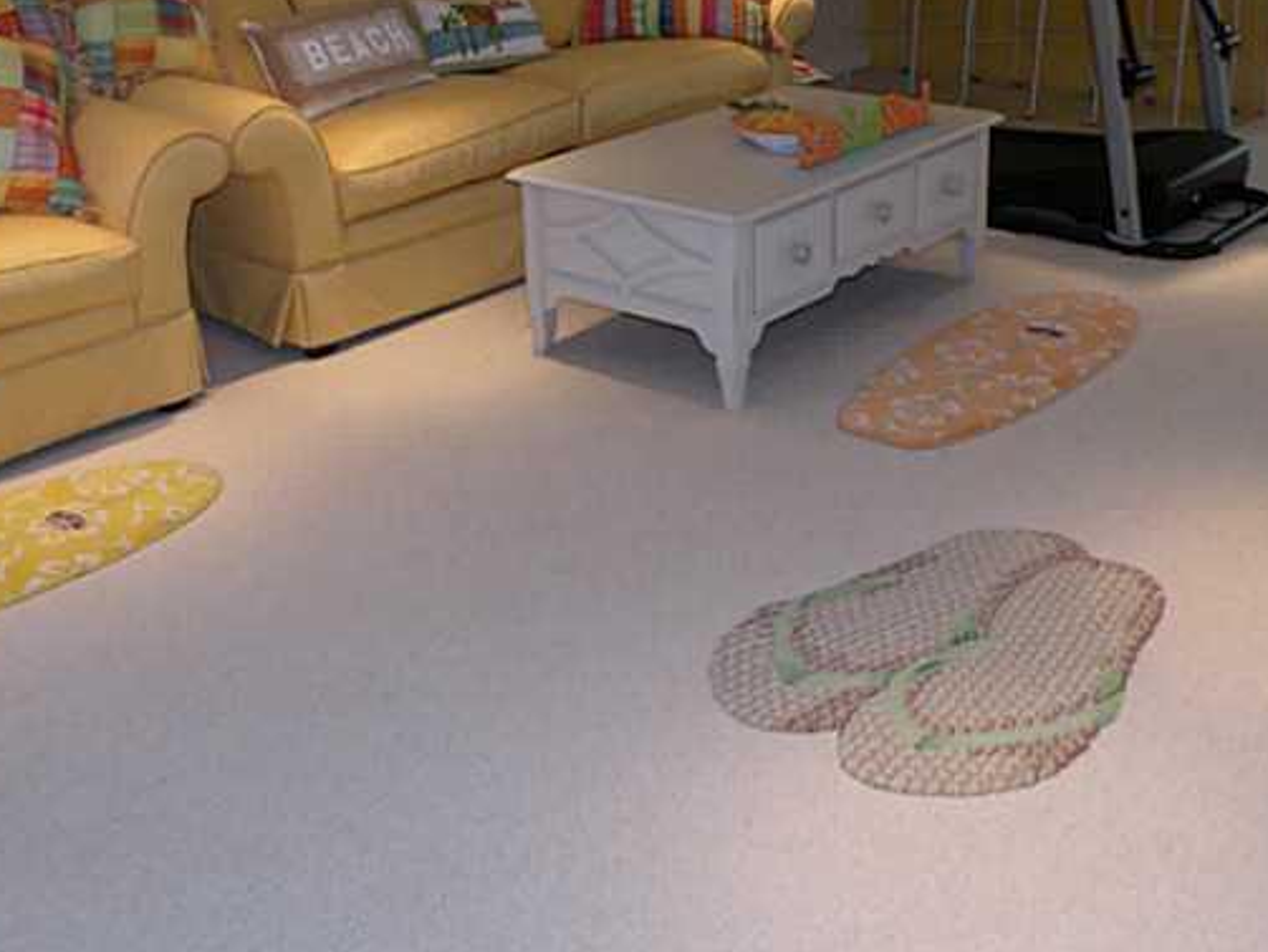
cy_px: 258
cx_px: 611
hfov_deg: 43.8
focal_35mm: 43
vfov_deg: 33.1
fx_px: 1576
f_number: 2.8
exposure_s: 1/43.8
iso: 64
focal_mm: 4.7
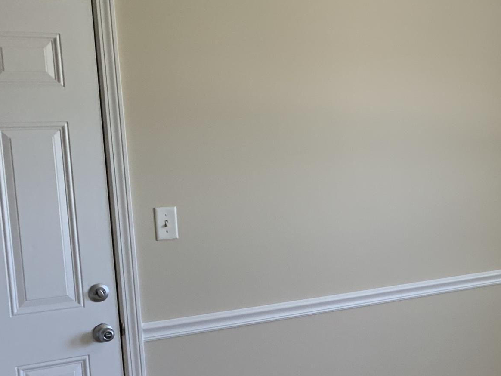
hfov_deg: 26.0
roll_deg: +0.9
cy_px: 260
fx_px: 970
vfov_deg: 21.8
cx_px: 595
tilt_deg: -7.9
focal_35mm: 67
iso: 64
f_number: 1.8
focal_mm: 4.25
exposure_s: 1/120
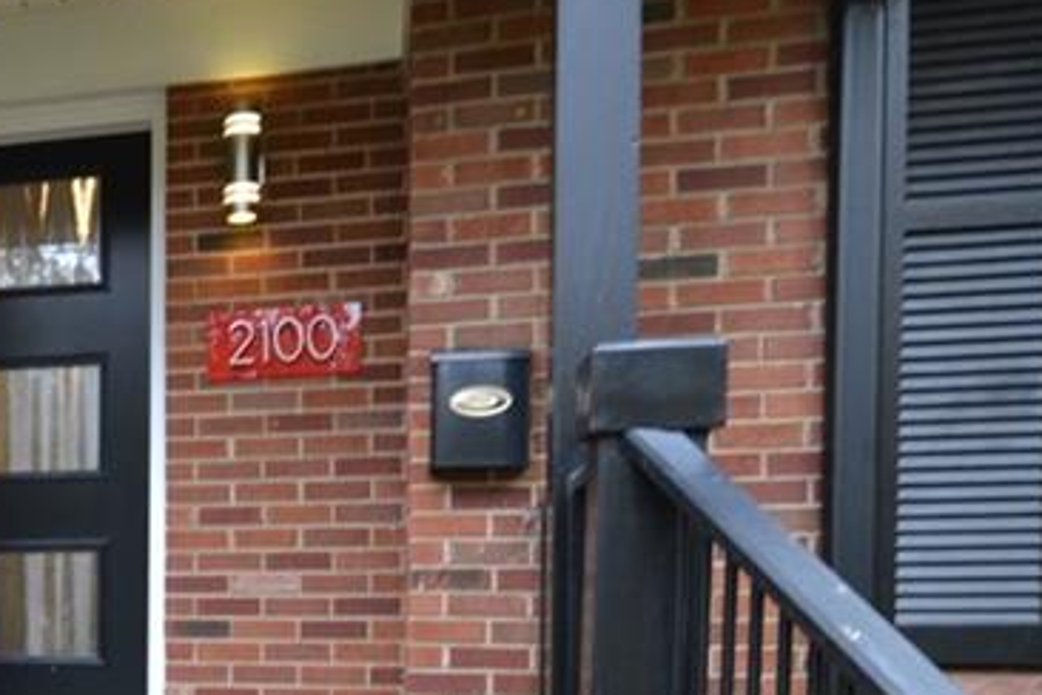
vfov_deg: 30.4
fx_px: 1216
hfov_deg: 41.6
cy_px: 635
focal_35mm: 42
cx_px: 51
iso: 400
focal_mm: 10
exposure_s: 1/50
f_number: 5.6
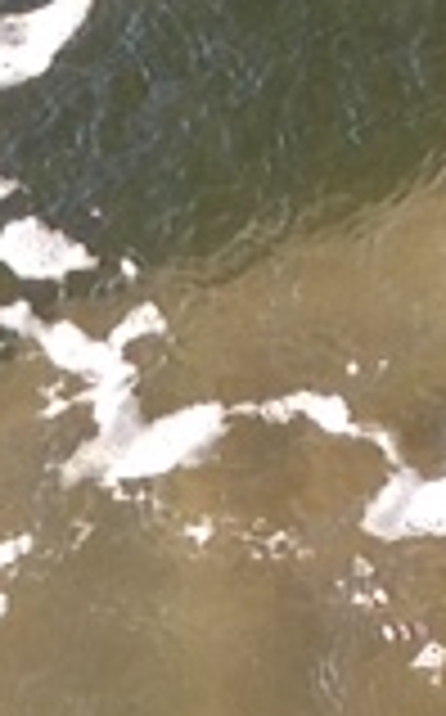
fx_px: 7449
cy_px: 1292
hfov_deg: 3.4
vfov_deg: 5.4
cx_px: -631
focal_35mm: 382
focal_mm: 4.28
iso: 50
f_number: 2.4
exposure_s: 1/162
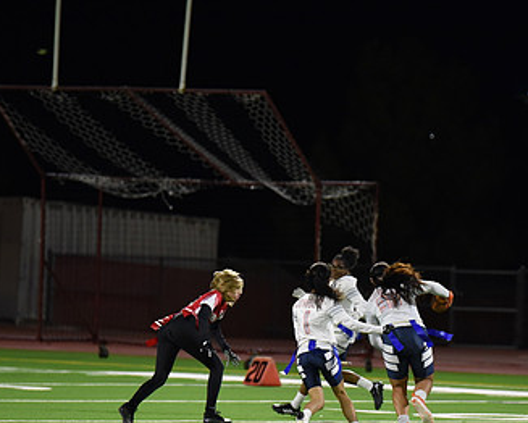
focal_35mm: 333
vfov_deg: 4.7
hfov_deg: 5.8
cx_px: 379
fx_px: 5207
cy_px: 311
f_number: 2.8
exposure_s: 1/640
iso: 4000
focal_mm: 200
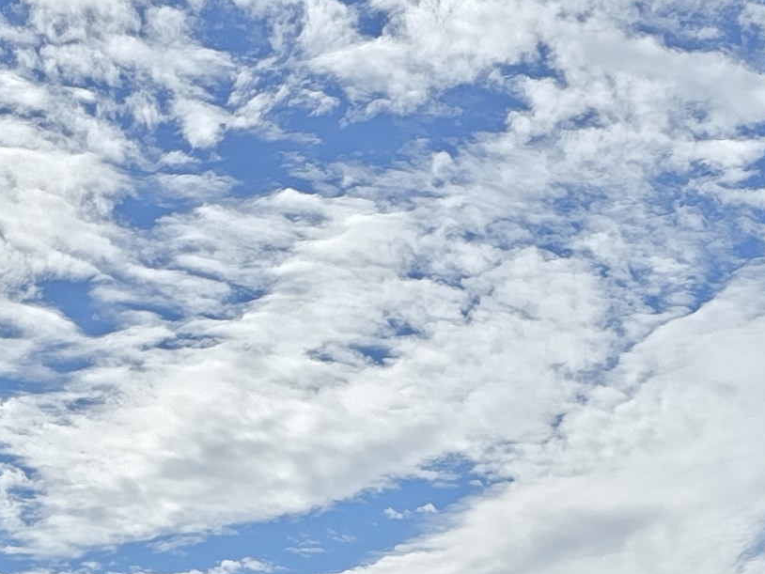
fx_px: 2498
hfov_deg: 17.4
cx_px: 523
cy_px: 1272
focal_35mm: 113
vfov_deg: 11.4
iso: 12
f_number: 1.7
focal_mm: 6.3
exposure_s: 1/1272
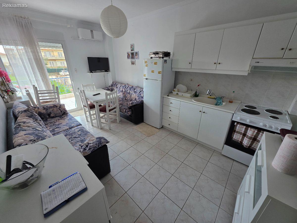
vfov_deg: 89.9
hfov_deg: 106.2
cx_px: 148
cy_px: 112
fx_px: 112
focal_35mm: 13
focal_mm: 2.2
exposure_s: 1/120
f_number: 1.9
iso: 125
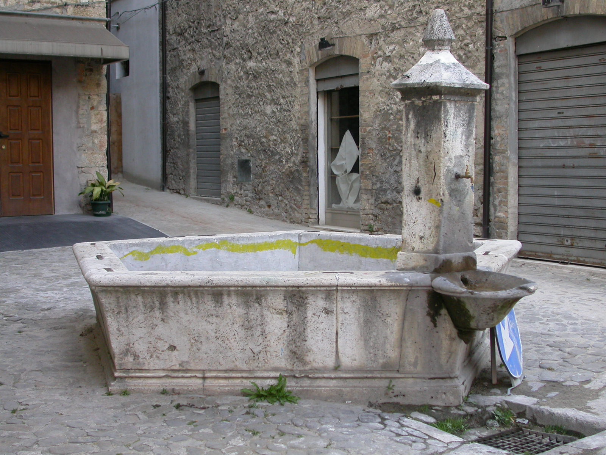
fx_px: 875
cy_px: 228
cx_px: 303
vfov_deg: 29.1
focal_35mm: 50
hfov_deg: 38.2
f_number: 2.9
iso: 100
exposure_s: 1/39.8
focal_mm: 10.4
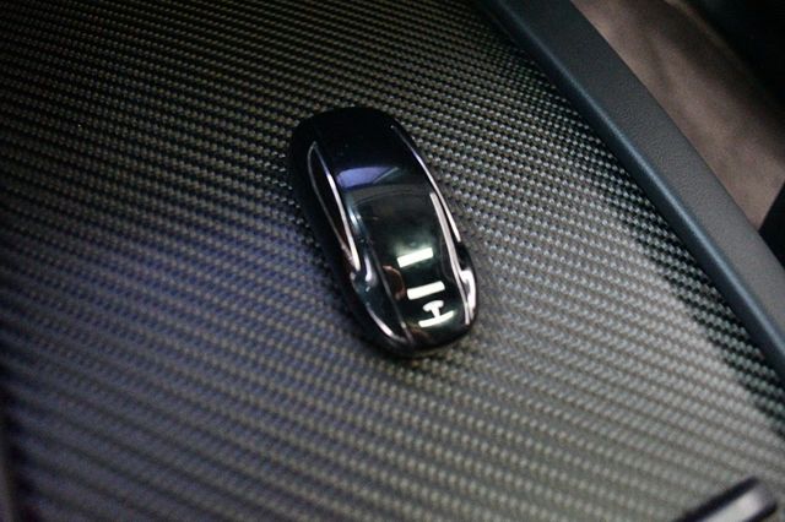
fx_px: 654
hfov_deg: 62.0
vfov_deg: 43.6
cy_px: 261
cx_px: 392
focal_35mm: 30
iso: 12800
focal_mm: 20
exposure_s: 1/20
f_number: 3.8
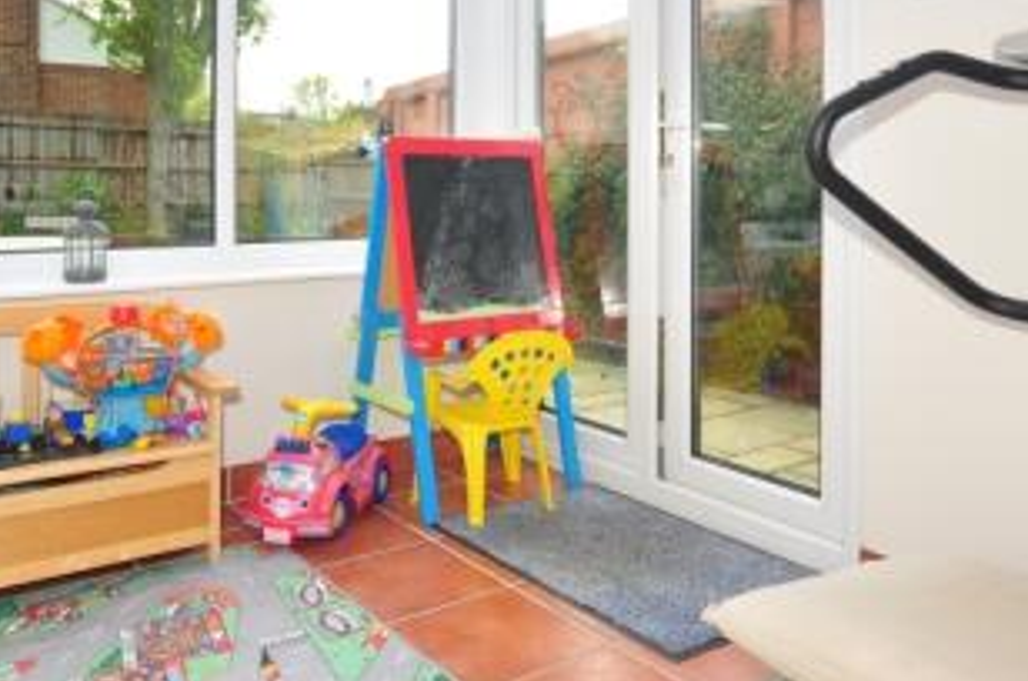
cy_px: 160
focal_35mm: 32
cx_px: 441
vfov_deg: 39.7
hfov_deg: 58.6
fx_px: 912
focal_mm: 10
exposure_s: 1/100
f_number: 7.1
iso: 200
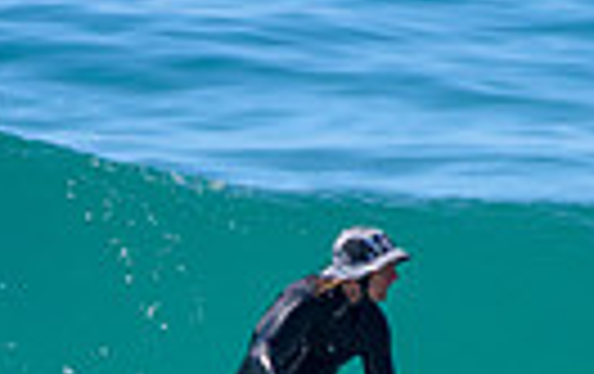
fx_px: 44351
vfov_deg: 0.5
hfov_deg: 0.8
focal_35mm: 2735
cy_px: 385
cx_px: 354
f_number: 5.6
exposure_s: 1/2000
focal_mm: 500
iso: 160
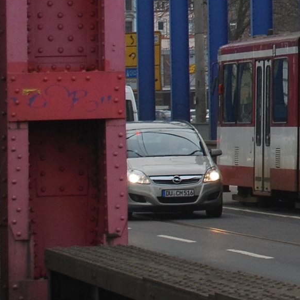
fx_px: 3532
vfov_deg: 4.8
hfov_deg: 4.8
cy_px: -132
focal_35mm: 360
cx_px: 676
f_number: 5.6
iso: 500
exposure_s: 1/500
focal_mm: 55
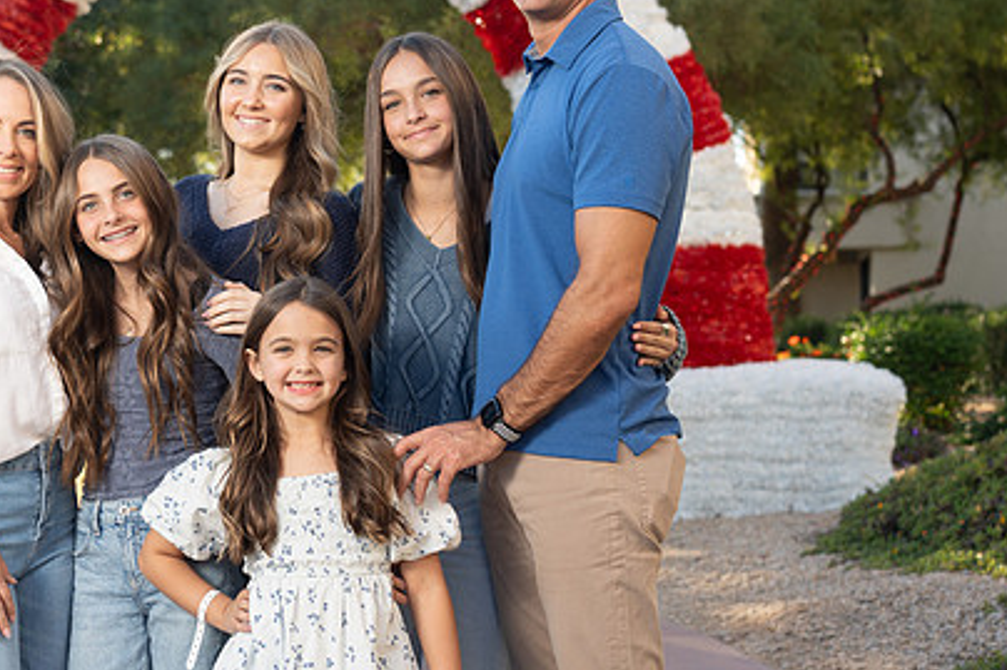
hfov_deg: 28.9
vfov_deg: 19.6
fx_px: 1929
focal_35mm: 69
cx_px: 292
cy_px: 215
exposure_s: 1/200
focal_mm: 48
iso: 160
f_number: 4
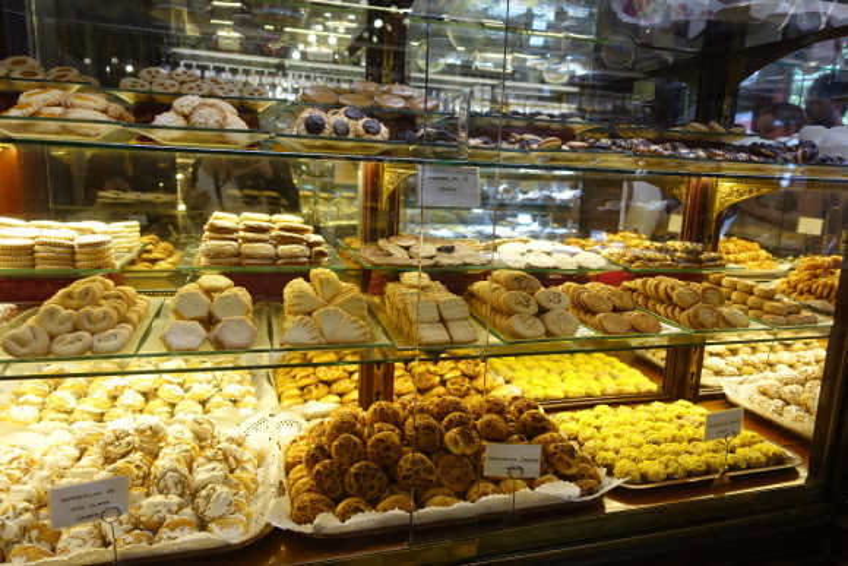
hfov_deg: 73.7
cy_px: 283
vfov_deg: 53.2
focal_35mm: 24
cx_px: 424
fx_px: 565
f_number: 2.2
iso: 320
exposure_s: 1/60
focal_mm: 8.8
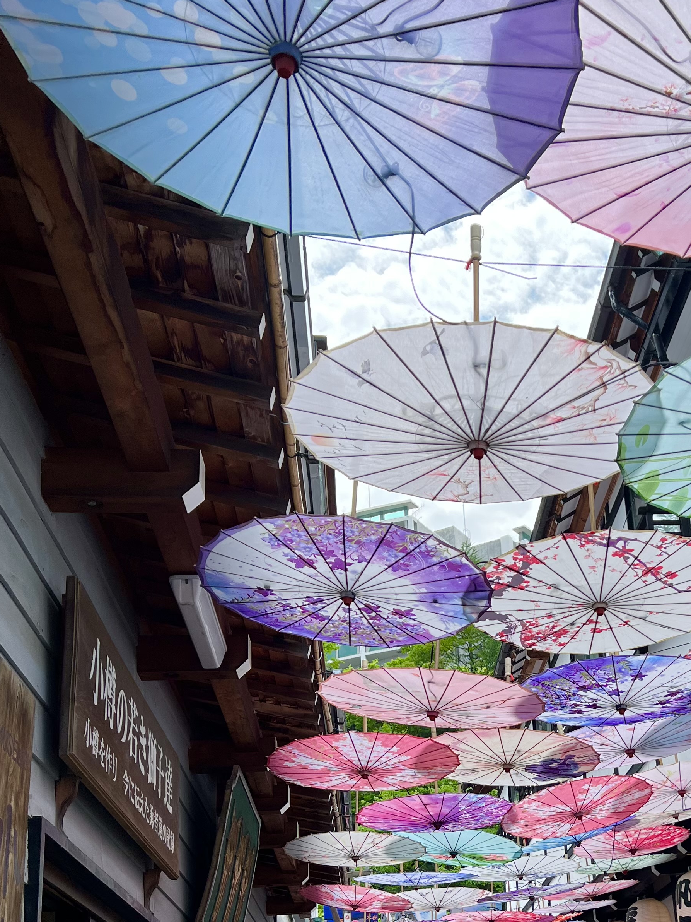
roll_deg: +7.5
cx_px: 570
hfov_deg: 31.8
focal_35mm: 44
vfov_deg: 41.3
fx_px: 1171
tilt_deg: +16.7
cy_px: 720
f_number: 1.5
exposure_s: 1/2083
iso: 50
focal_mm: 5.7
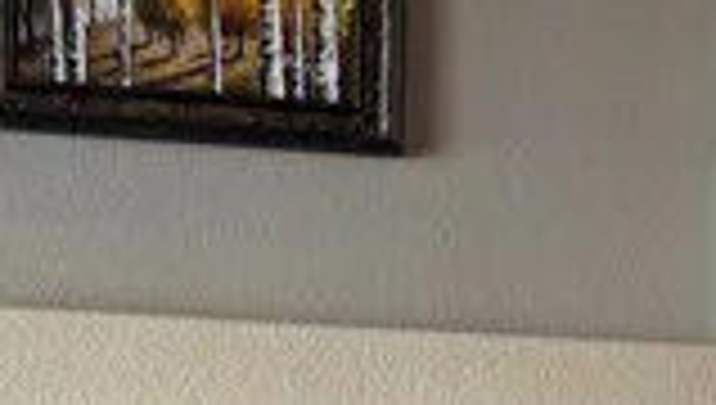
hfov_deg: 11.7
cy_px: 680
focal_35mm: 182
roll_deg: -0.7
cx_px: 644
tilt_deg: +1.9
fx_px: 3461
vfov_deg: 6.6
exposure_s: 1/60
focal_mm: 5.96
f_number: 1.6
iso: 64
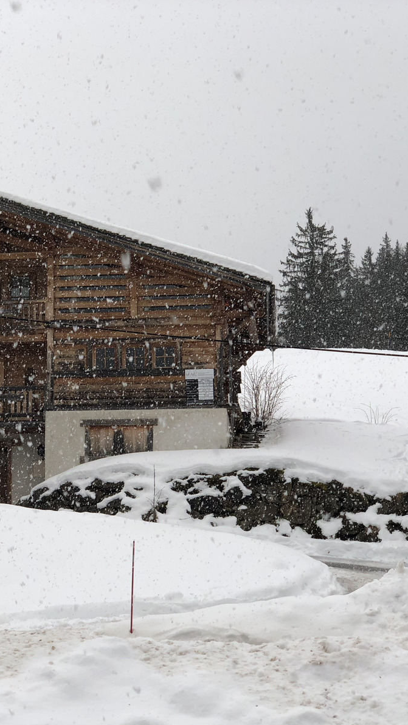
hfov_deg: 15.8
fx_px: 1462
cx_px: 67
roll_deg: +0.4
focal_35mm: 76
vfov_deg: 27.9
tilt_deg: +12.0
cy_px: 364
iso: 16
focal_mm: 6
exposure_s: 1/151
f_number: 2.4
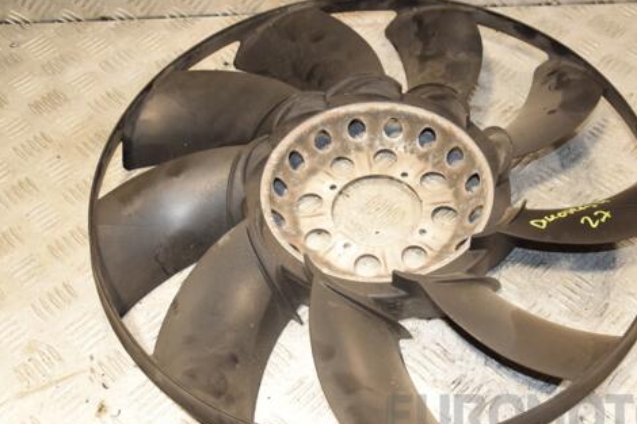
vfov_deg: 29.2
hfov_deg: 42.7
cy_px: 234
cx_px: 361
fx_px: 814
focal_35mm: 46
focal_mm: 24
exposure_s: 1/200
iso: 800
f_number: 5
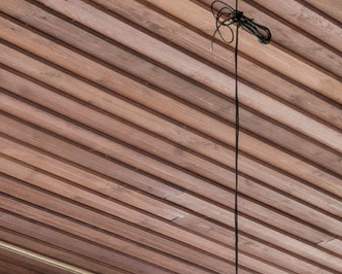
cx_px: 604
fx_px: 1803
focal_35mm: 178
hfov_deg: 10.3
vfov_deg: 7.4
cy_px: 886
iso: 800
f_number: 7.1
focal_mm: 21
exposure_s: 1/8
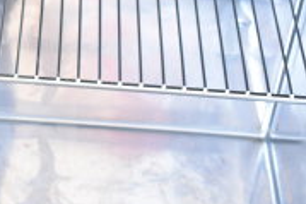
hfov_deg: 16.3
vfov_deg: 11.6
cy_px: 52
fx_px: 1000
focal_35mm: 118
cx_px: -116
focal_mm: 23
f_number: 3.8
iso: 1800
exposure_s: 1/40
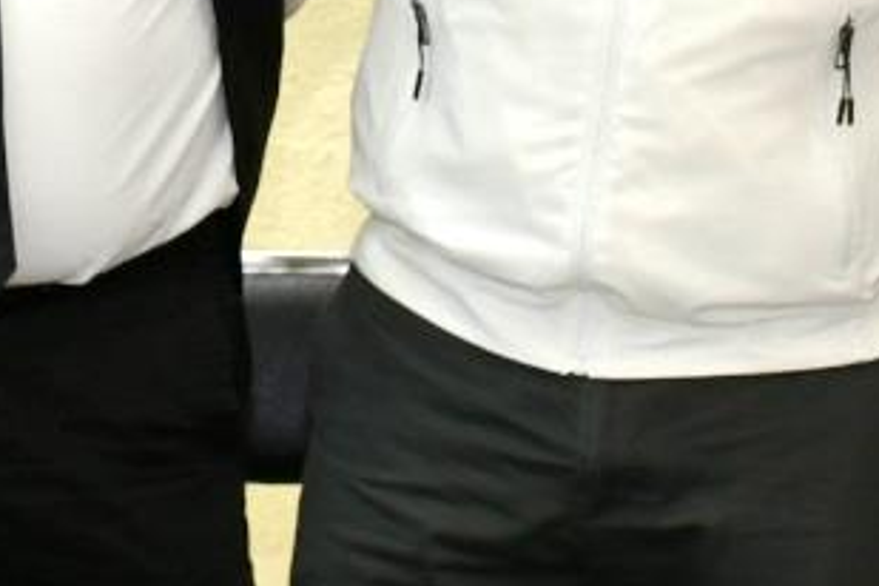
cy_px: -375
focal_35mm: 189
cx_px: 242
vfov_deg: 7.1
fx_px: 4614
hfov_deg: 10.9
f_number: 4
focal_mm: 24
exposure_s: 1/60.2
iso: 640
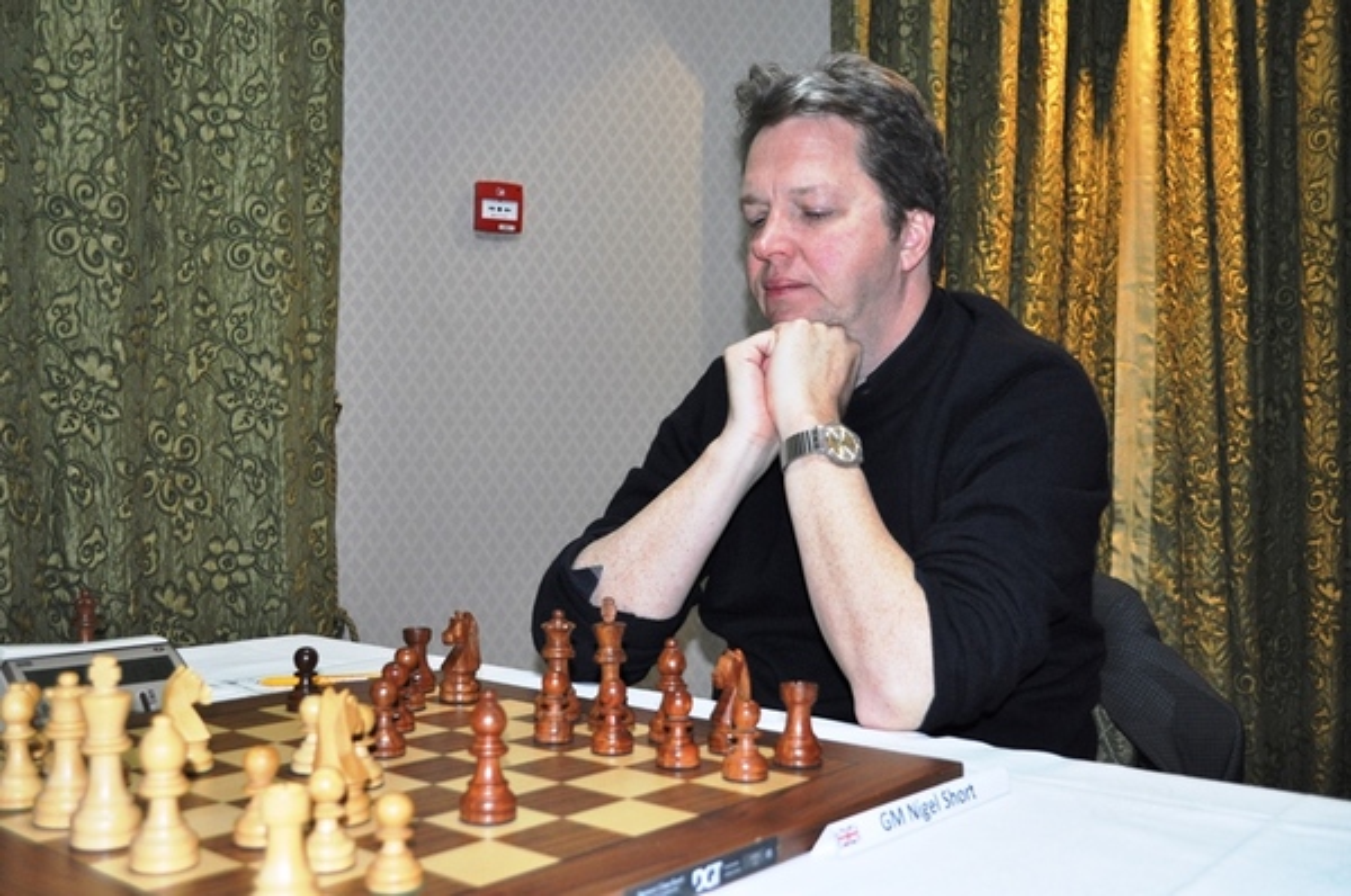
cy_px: 448
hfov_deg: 53.2
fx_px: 1349
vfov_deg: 36.8
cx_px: 676
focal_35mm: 36
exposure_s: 1/60
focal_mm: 24
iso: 800
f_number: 4
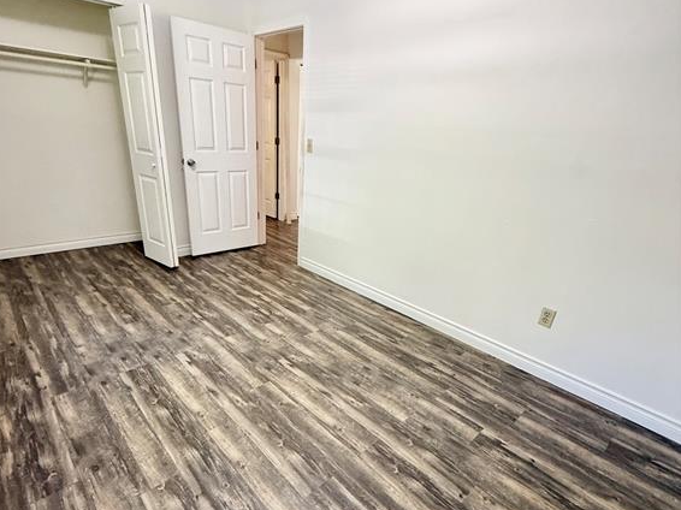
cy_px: 285
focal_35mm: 19
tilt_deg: -20.4
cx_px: 338
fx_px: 374
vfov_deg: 68.4
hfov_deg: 84.7
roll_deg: -3.2
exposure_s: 1/60
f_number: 2.2
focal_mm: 2.22
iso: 250
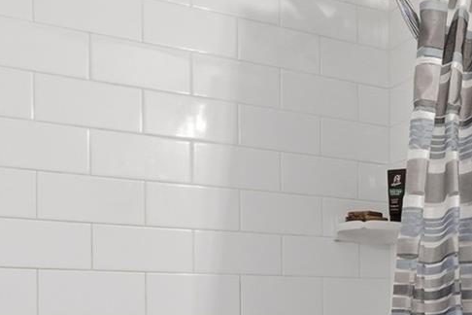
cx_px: 556
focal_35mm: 59
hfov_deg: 29.5
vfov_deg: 21.8
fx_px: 773
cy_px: 348
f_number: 11
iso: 320
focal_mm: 14
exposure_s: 1/8
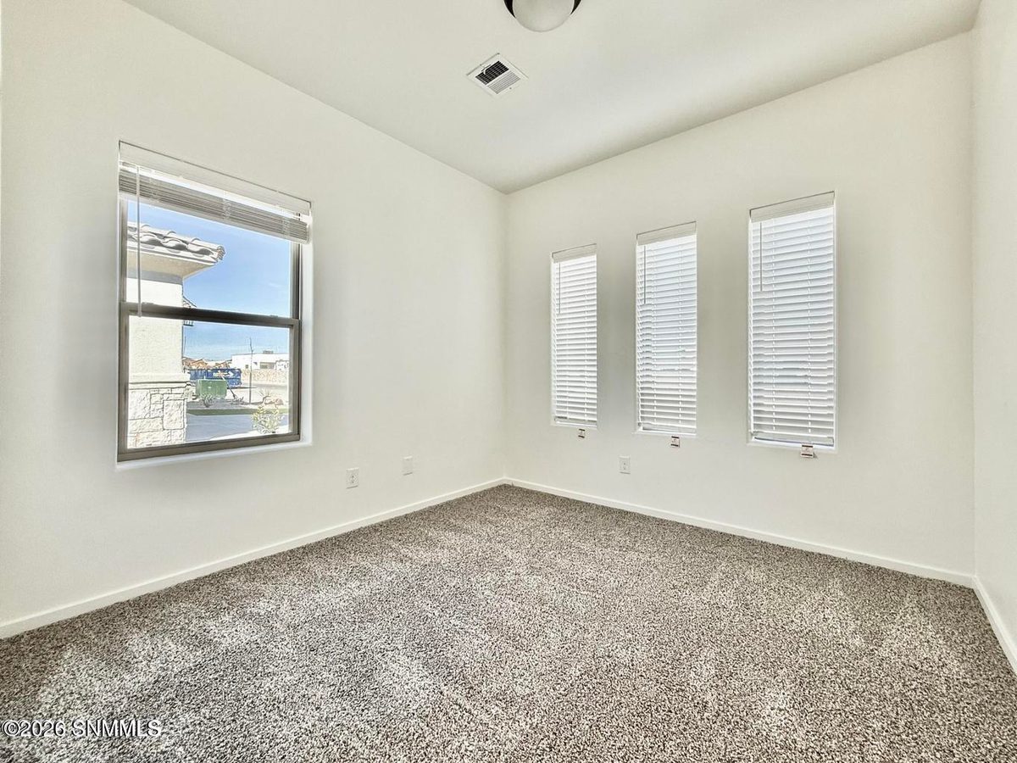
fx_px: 411
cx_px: 508
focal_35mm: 14
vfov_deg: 85.7
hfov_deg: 102.1
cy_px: 382
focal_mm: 2.22
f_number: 2.2
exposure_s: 1/120
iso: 64
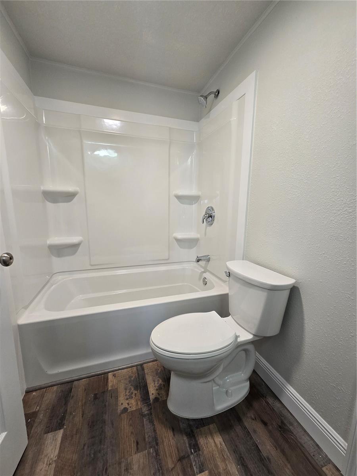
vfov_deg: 106.2
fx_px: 179
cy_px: 238
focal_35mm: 13
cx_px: 178
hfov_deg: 89.9
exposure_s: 1/60
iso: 160
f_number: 2.2
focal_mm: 2.2
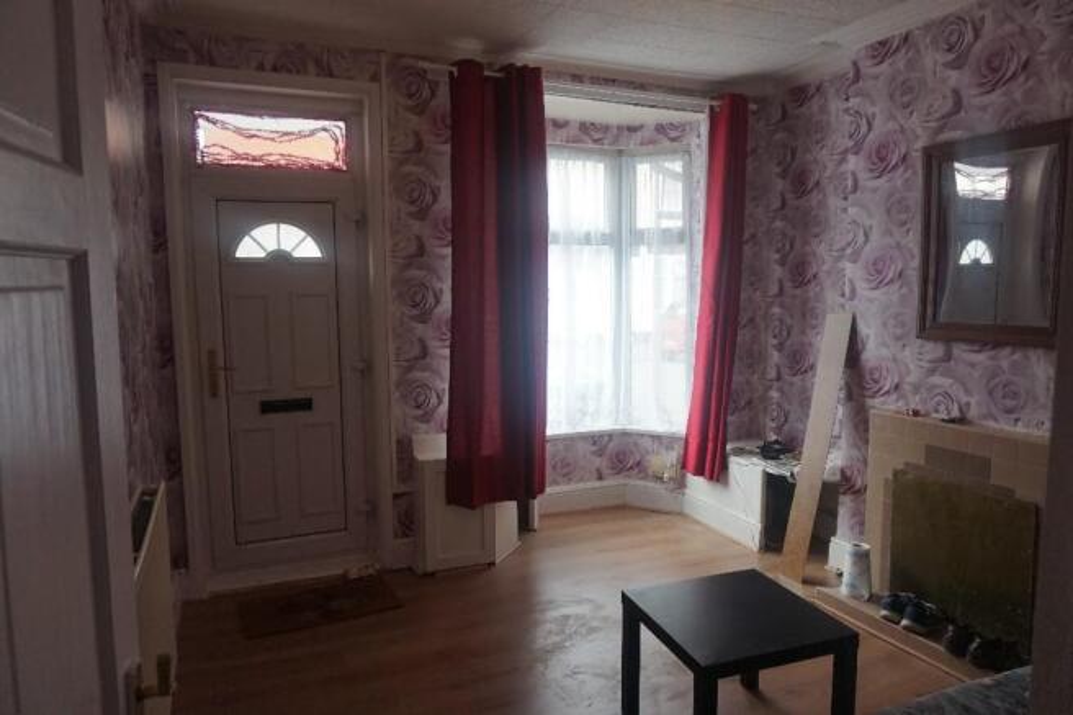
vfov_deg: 53.1
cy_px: 358
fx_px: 715
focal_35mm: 24
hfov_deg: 73.8
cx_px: 536
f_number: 4
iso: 640
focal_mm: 16
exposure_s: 1/160
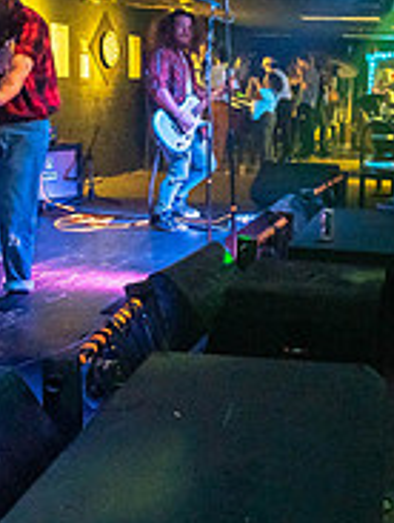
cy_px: 196
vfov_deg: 40.1
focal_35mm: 47
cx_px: 340
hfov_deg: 29.9
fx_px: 711
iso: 3200
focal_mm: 14
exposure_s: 1/250
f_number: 2.8
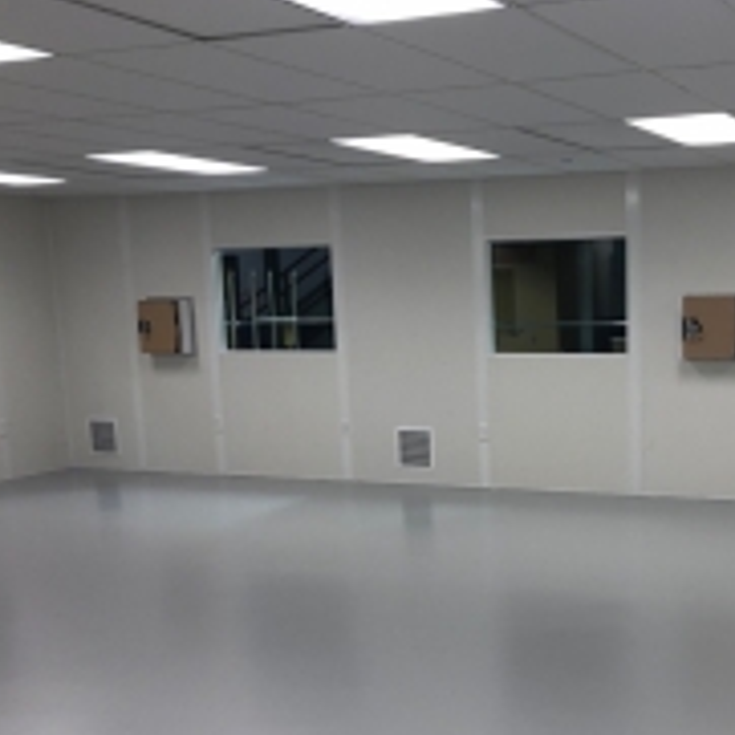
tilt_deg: -9.6
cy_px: 489
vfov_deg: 35.0
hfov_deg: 34.0
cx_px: 613
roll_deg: +0.8
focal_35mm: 48
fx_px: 1153
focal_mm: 4
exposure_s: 1/106
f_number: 1.8
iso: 40
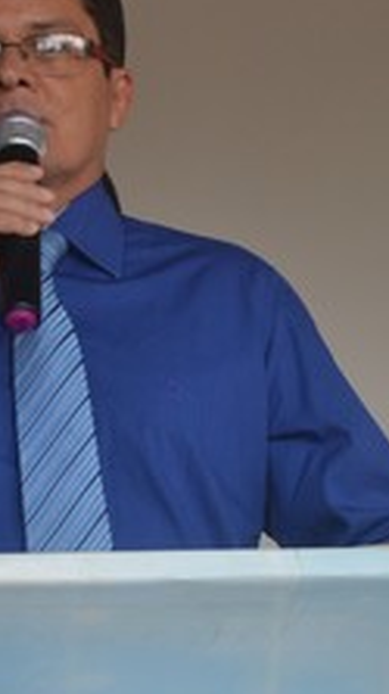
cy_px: 330
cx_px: 84
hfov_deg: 5.1
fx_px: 4377
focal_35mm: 238
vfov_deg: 9.1
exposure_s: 1/125
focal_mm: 75
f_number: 5.3
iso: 450
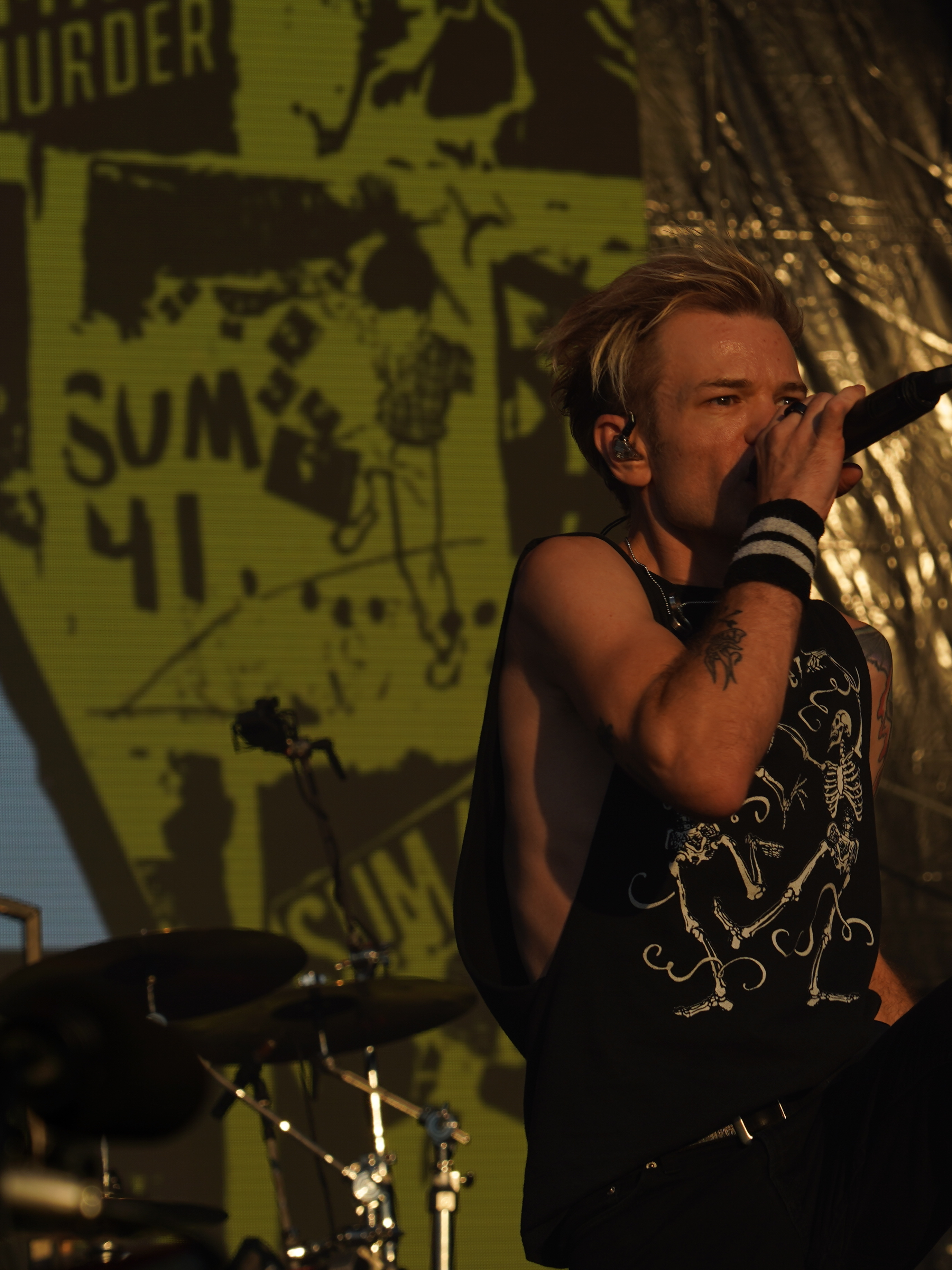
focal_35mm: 165
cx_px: 954
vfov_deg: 12.0
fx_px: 6051
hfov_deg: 8.9
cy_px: 588
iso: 100
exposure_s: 1/500
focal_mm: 105
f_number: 8
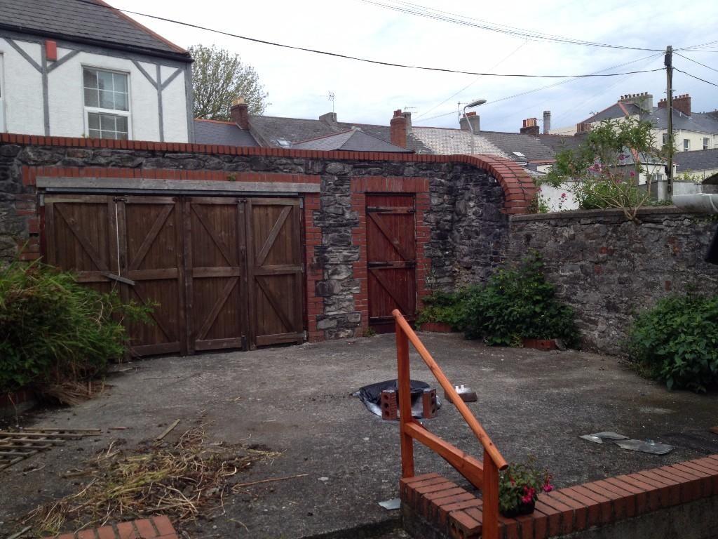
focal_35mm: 35
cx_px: 359
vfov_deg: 40.7
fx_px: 726
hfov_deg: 52.6
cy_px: 270
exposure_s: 1/1284
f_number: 2.4
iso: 50
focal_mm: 4.28
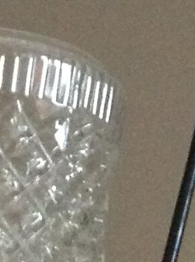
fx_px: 1742
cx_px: 427
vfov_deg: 8.5
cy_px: -93
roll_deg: +2.4
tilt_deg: +27.1
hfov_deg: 6.2
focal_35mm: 231
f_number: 2.4
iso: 500
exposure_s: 1/15
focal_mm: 4.28
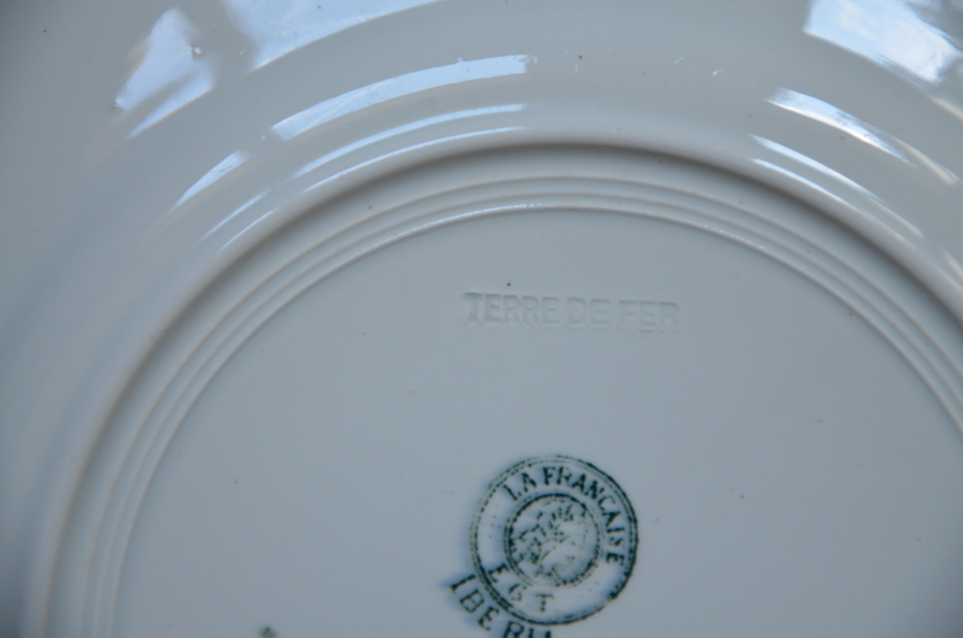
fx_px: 4204
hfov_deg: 13.1
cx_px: 482
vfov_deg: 8.7
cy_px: 319
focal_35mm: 158
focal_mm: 105
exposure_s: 1/125
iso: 560
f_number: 5.6
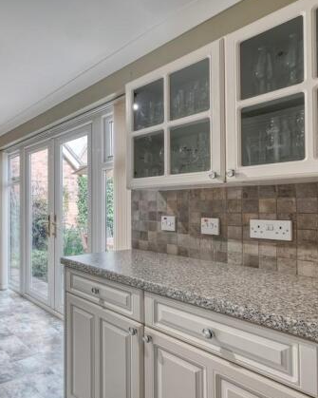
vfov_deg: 75.1
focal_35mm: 22
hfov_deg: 55.5
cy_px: 202
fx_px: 259
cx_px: 37
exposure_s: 1/20
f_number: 8
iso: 250
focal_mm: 10
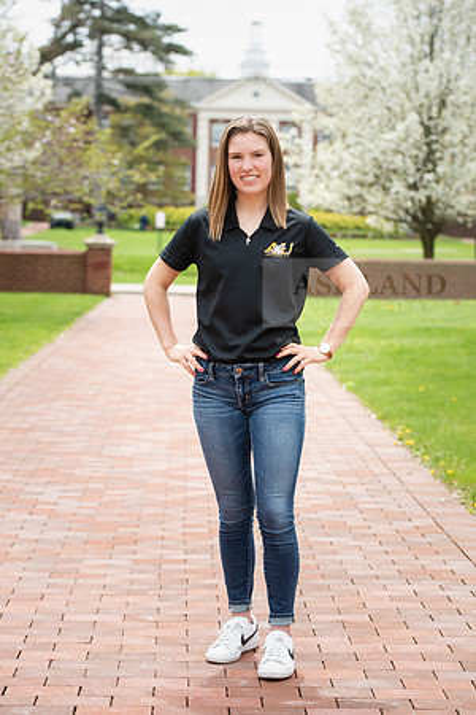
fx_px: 1706
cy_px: 358
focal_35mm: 86
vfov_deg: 23.6
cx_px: 238
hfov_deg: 15.9
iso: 80
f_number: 5.6
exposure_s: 1/200
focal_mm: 86
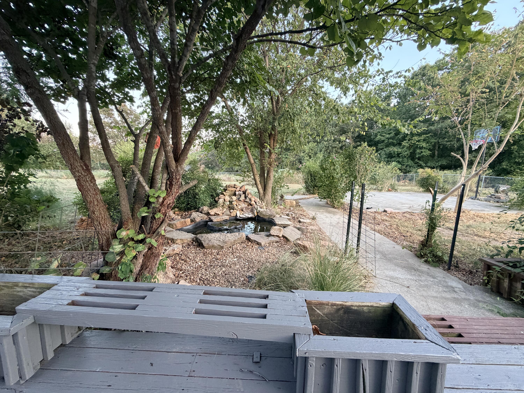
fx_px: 212
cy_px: 196
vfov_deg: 85.7
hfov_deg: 102.1
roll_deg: -0.3
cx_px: 262
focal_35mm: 14
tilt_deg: -9.7
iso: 320
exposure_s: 1/103
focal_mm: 2.22
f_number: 2.2
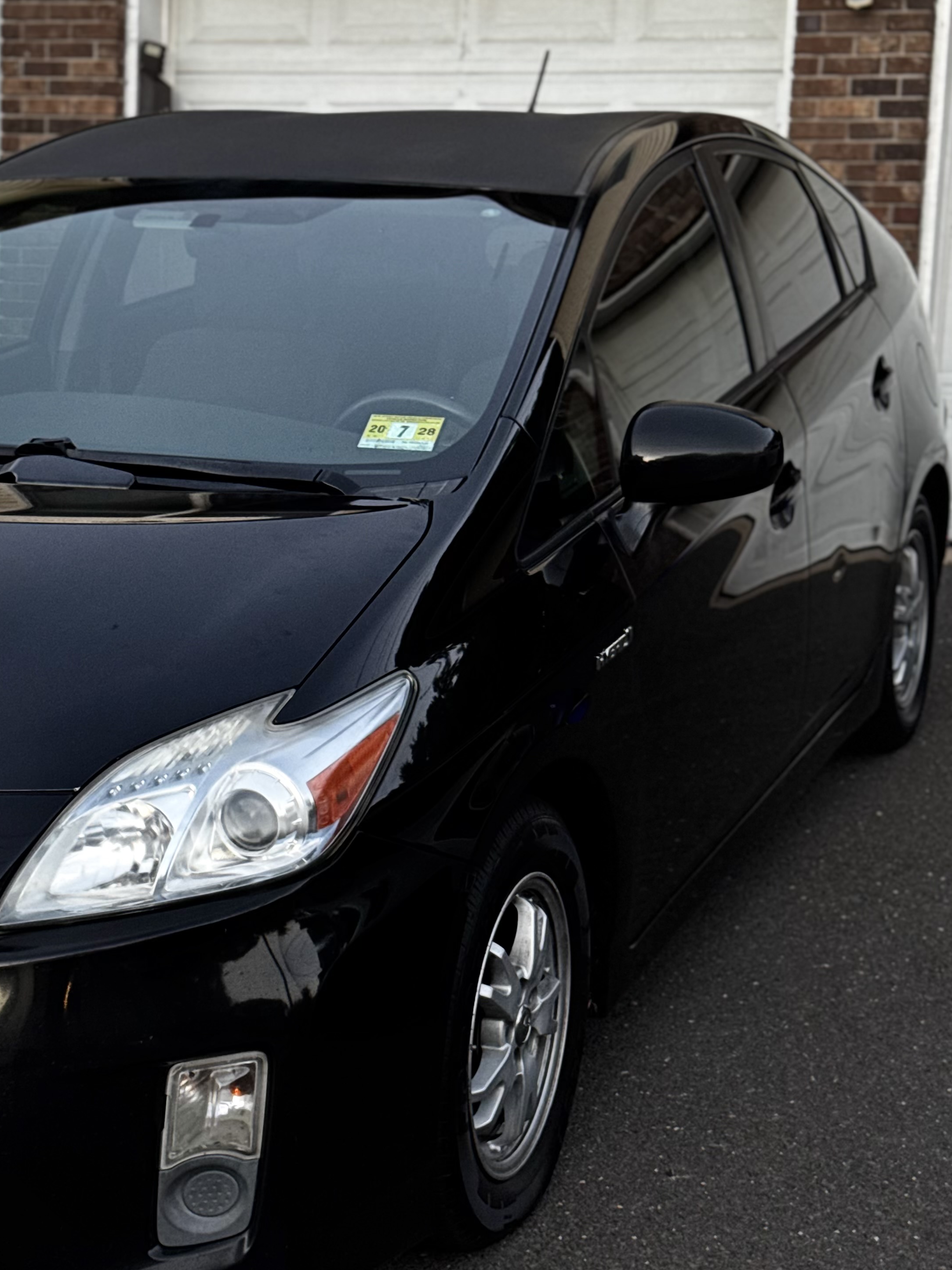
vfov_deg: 29.0
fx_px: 2457
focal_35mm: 67
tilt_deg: -8.3
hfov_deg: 21.9
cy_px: 640
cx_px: 344
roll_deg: -2.2
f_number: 1.78
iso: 80
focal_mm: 6.76
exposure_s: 1/60
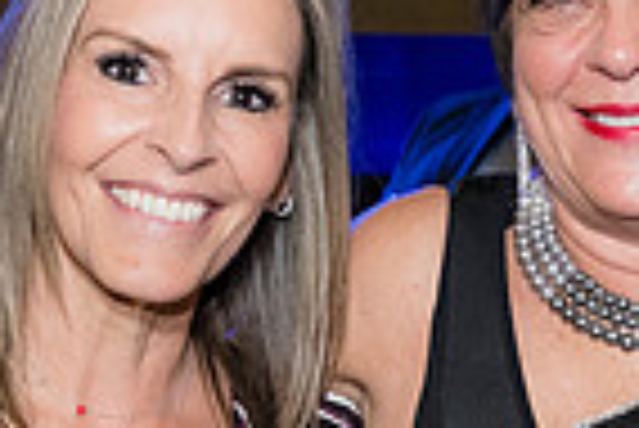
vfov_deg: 10.0
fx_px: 2435
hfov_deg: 14.7
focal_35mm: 137
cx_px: 616
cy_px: 255
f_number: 4
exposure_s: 1/125
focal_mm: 33.5
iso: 3200
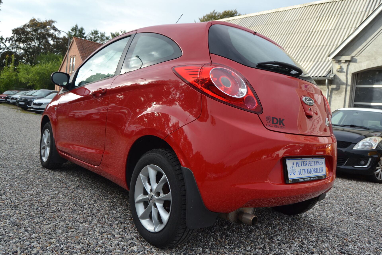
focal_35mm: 27
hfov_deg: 67.4
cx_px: 191
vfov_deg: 47.9
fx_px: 286
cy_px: 128
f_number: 6.3
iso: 100
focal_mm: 18
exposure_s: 1/160
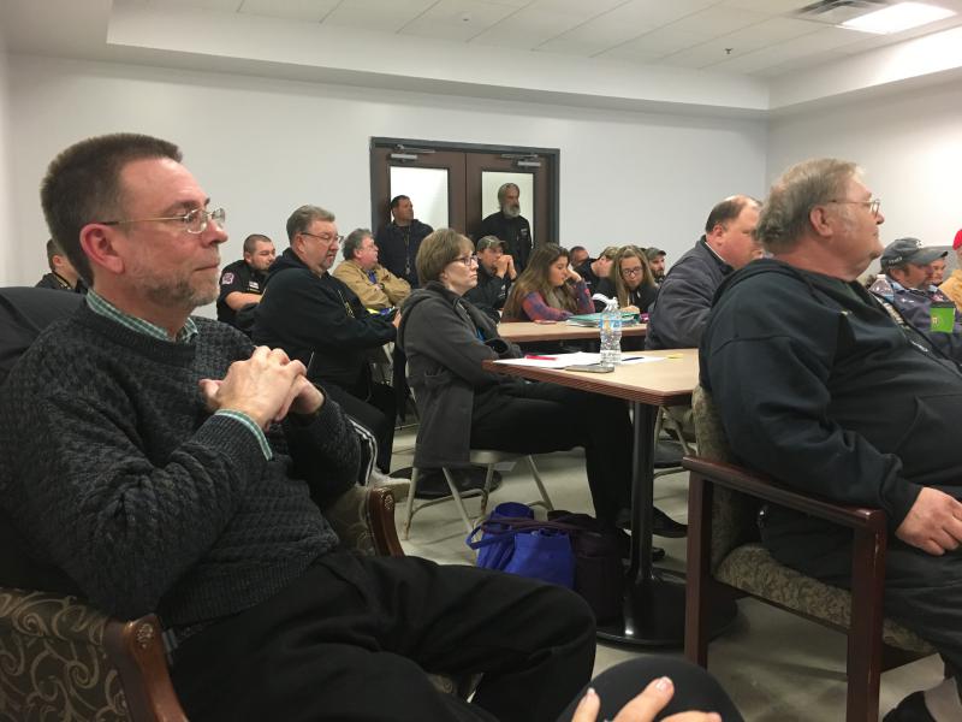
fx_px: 806
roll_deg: +0.6
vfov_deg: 48.2
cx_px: 481
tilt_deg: -5.5
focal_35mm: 29
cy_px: 361
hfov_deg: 61.7
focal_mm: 4.15
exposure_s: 1/30
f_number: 2.2
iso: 160
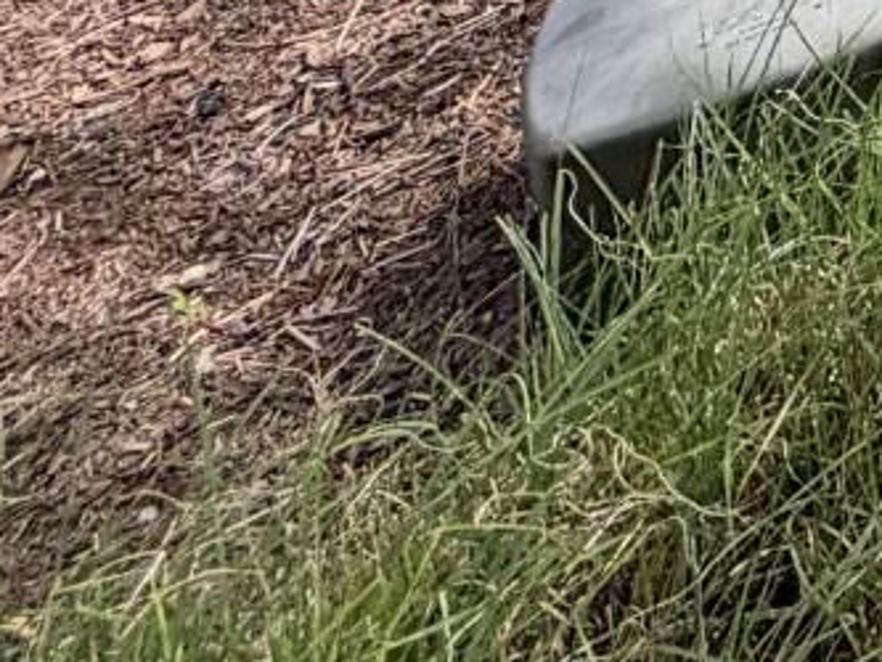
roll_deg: +1.8
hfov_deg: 15.6
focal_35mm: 86
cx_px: 1965
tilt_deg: -3.5
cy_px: -1133
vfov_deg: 12.0
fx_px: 2192
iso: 20
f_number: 2.2
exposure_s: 1/942
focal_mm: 2.22
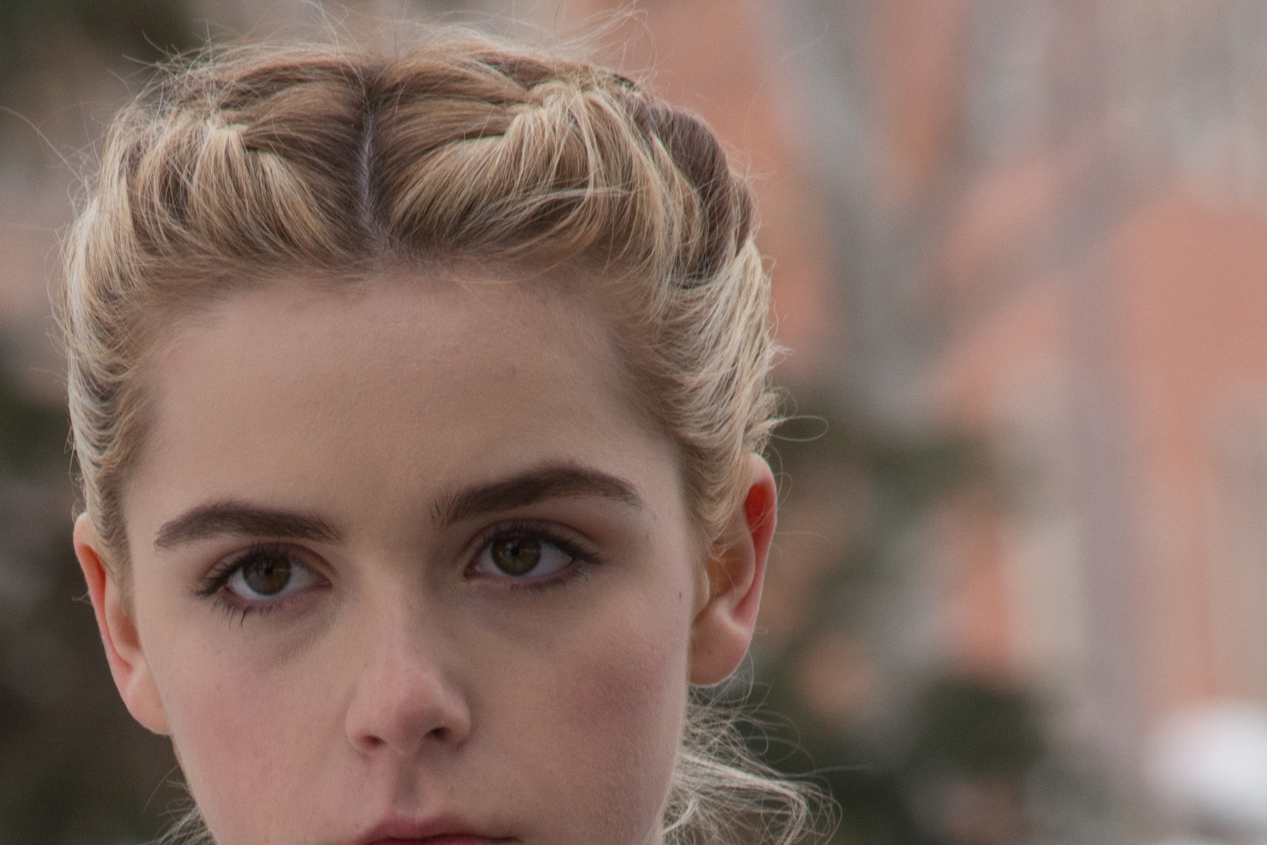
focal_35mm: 694
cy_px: 1282
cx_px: 204
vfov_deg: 2.0
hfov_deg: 3.0
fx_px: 24430
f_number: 10
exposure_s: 1/500
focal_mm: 210
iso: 800
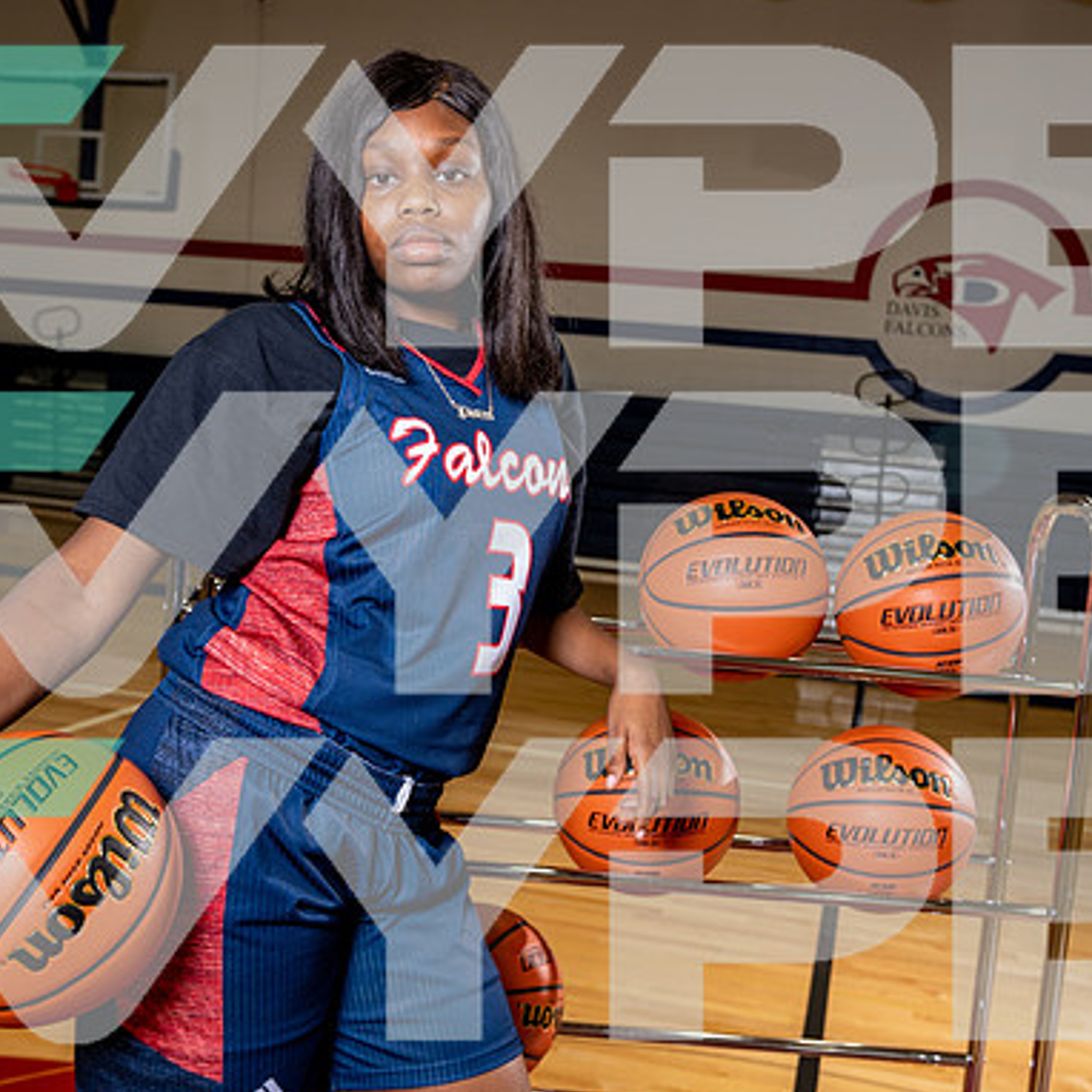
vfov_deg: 41.9
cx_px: 563
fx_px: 1428
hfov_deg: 41.9
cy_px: 545
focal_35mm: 40
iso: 500
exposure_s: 1/200
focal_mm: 31
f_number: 5.6
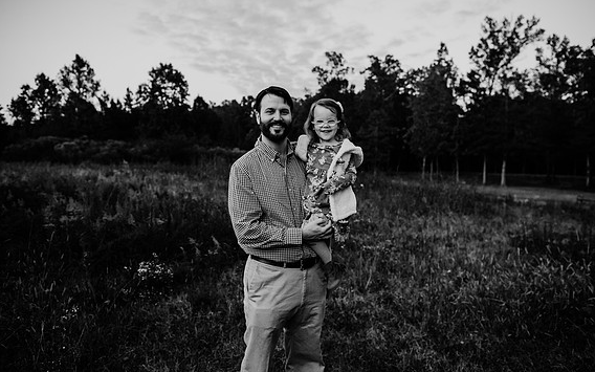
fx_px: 405
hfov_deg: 72.5
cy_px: 174
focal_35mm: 25
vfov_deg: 49.2
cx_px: 302
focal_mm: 24
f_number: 2.8
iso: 640
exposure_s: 1/320
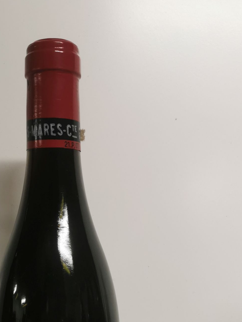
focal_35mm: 52
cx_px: 63
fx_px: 485
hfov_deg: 27.7
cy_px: 307
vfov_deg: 34.2
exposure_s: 1/100
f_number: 1.8
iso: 200
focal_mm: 5.58
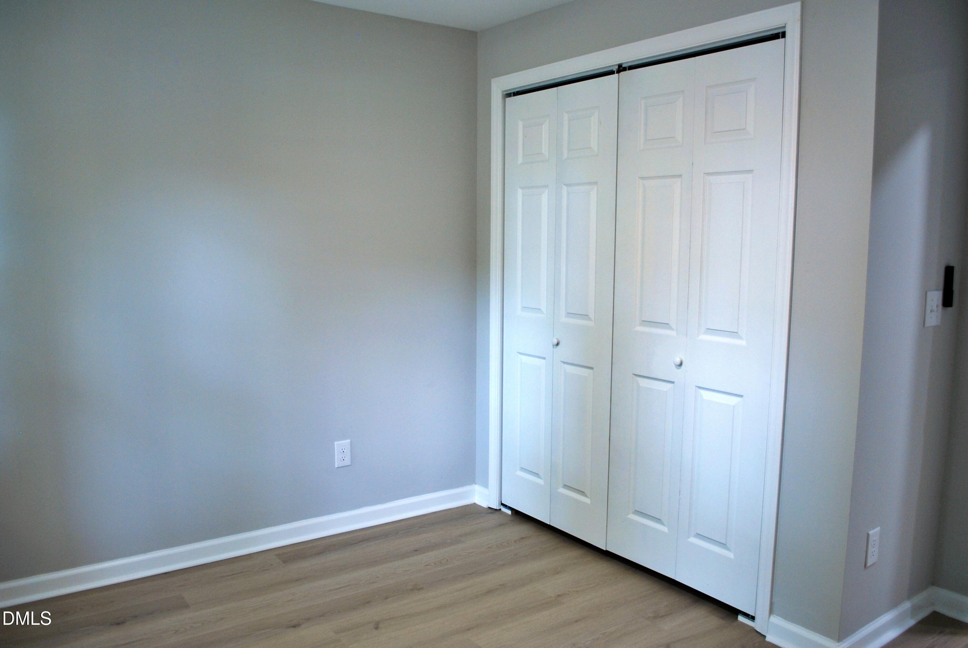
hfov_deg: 67.3
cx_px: 484
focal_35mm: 27
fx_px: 727
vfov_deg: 48.0
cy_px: 324
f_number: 3.5
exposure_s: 1/30
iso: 200
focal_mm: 18
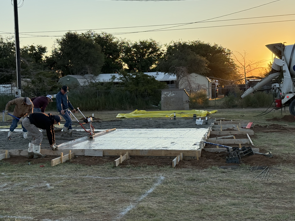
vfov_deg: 28.6
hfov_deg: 37.5
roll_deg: +1.6
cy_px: 106
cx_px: 147
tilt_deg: -1.9
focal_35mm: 51
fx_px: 435
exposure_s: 1/1203
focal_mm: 6.76
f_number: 1.78
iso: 100
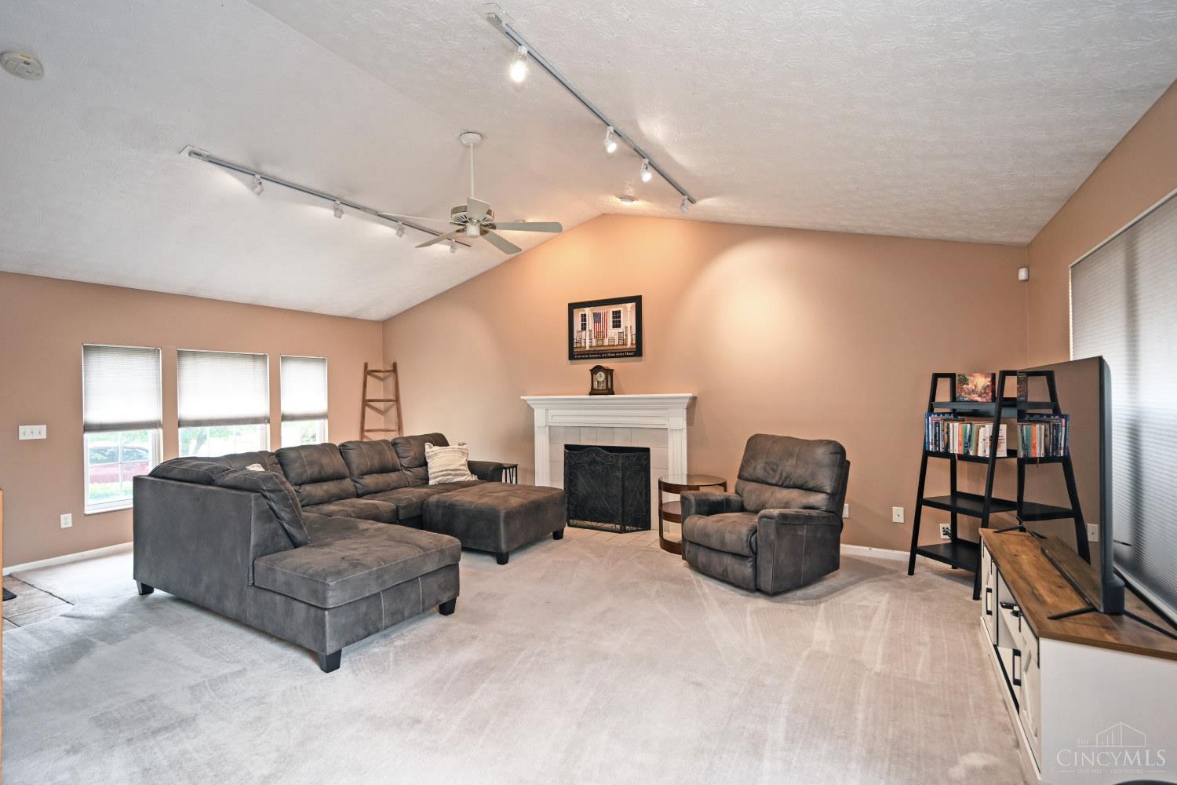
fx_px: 523
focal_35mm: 16
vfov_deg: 73.7
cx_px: 588
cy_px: 392
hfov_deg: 96.7
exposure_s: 1/60
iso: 640
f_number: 4
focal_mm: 16
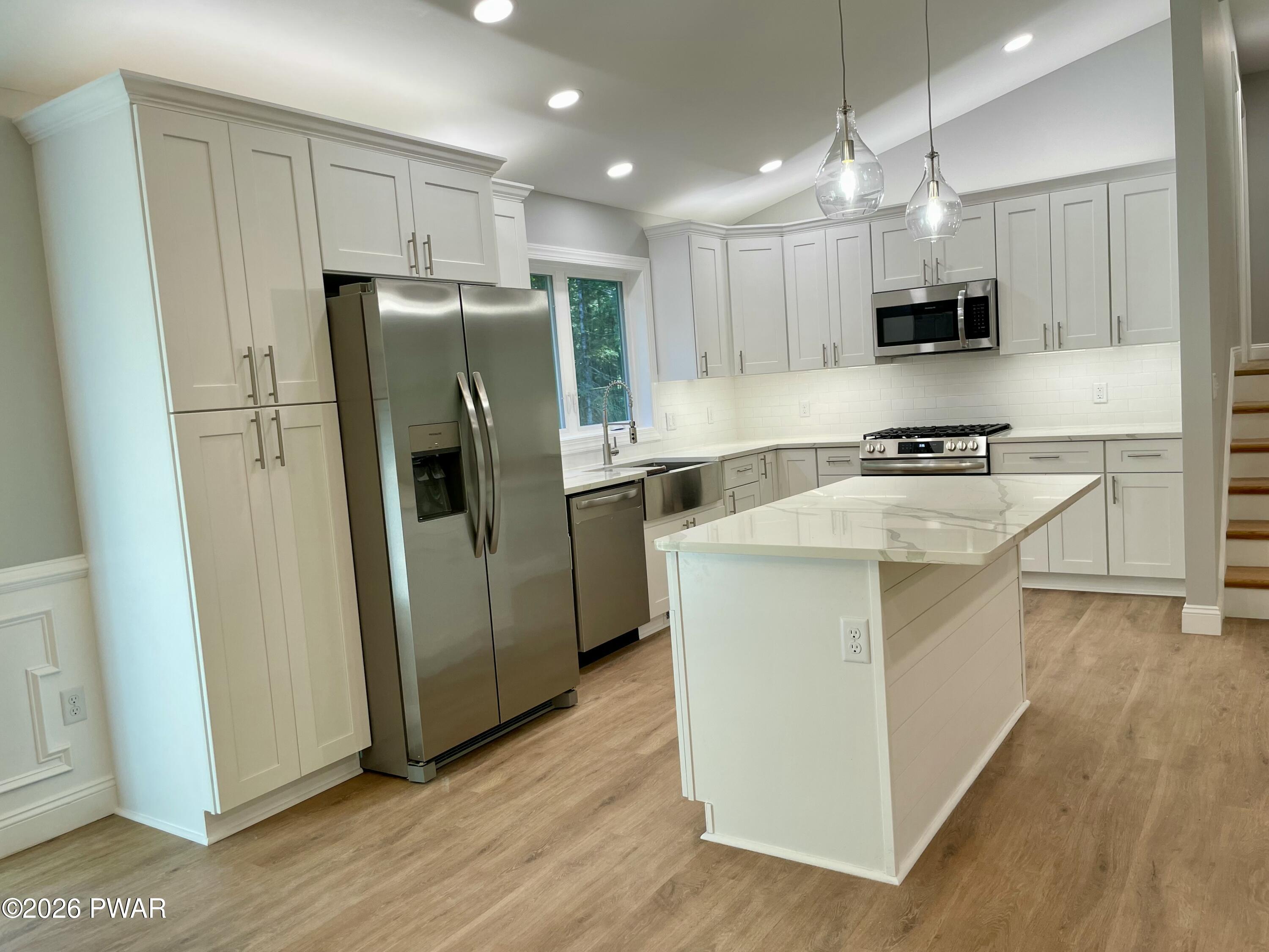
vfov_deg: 53.1
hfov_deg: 67.3
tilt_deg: -6.2
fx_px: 953
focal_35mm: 26
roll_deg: +3.9
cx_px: 634
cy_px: 476
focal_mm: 4.2
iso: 50
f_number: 1.6
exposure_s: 1/120
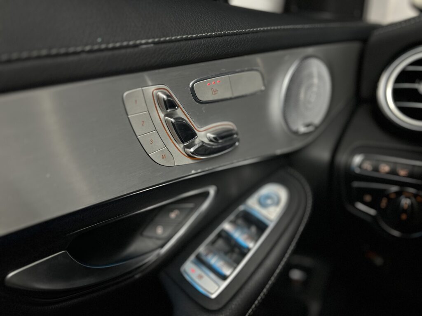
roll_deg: -0.2
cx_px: 211
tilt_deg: -19.1
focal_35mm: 26
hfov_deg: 67.3
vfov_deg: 53.1
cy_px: 158
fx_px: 317
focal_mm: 5.7
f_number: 1.5
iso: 400
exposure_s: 1/60
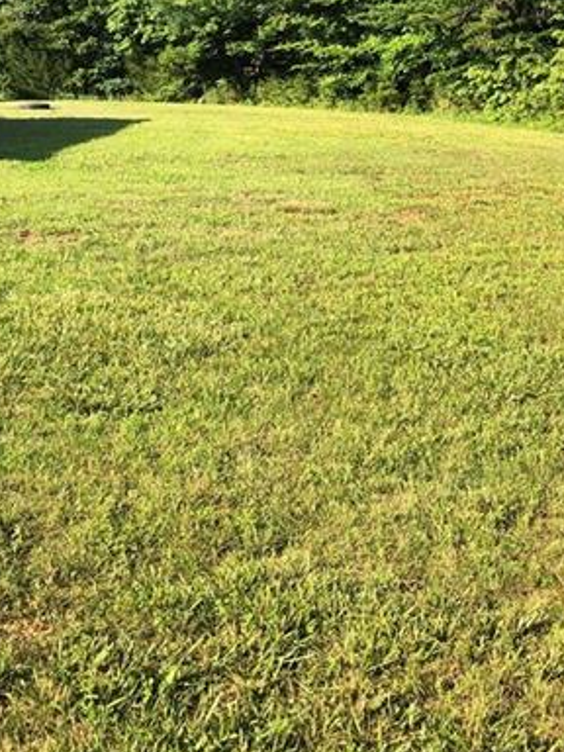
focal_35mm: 56
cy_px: 74
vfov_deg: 32.6
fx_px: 1217
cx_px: 219
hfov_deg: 26.0
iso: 20
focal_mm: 3.99
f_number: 1.8
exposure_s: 1/623
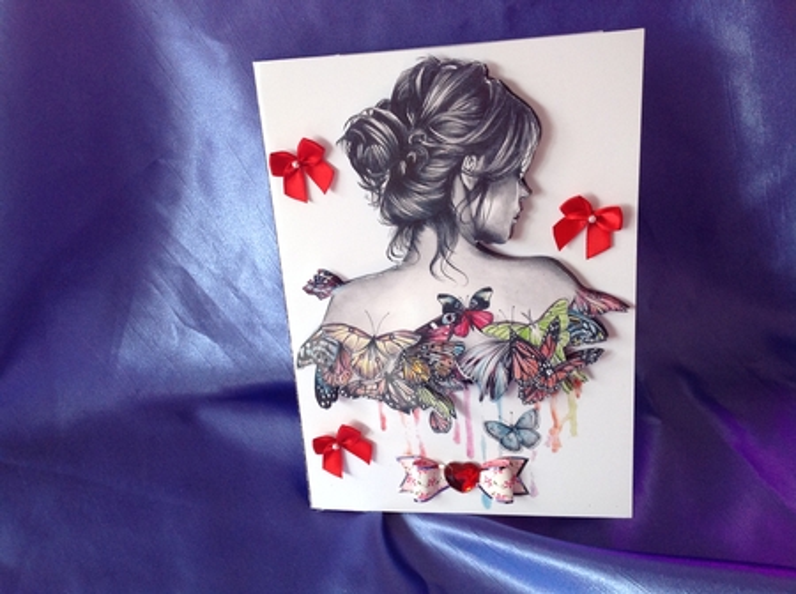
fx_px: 804
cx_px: 398
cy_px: 297
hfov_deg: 52.7
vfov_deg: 40.6
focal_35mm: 35
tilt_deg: -45.9
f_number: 2.4
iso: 100
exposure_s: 1/15
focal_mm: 4.28
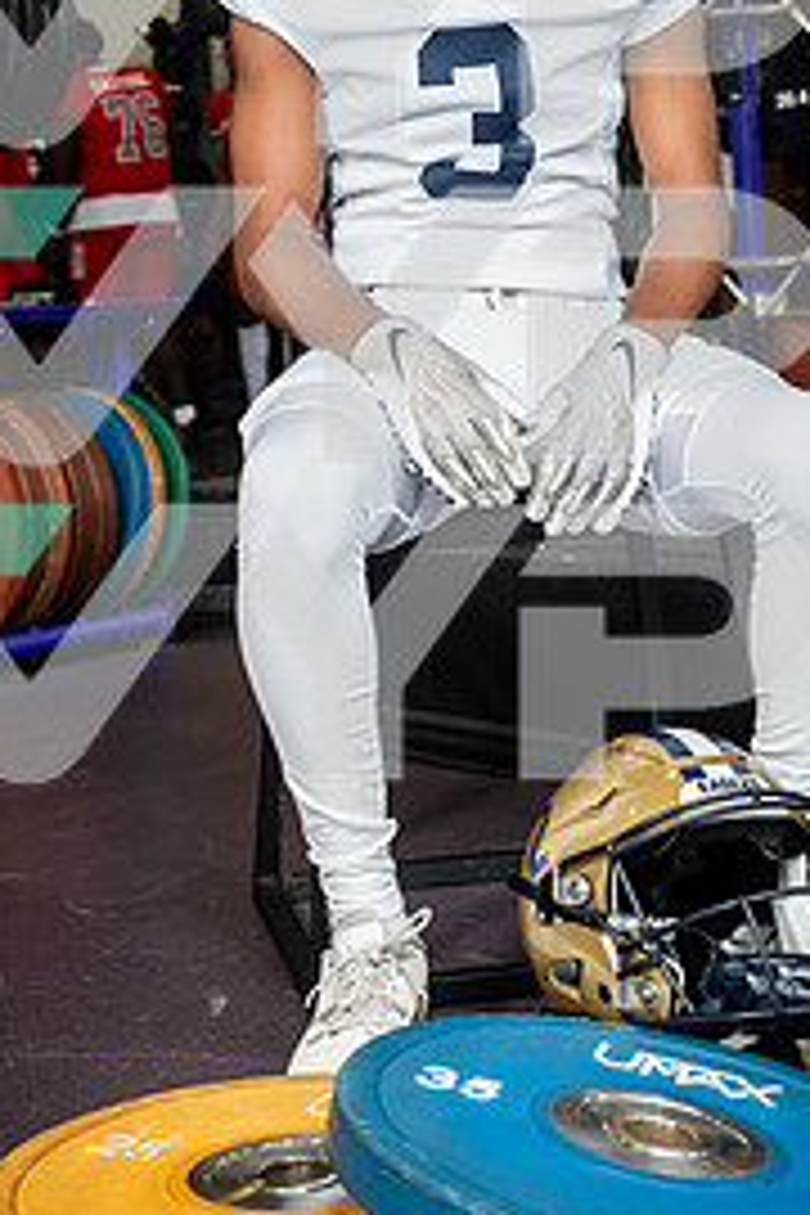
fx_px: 2700
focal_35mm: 80
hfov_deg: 17.1
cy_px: 328
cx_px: 477
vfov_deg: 25.1
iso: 500
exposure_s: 1/250
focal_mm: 48
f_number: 5.6
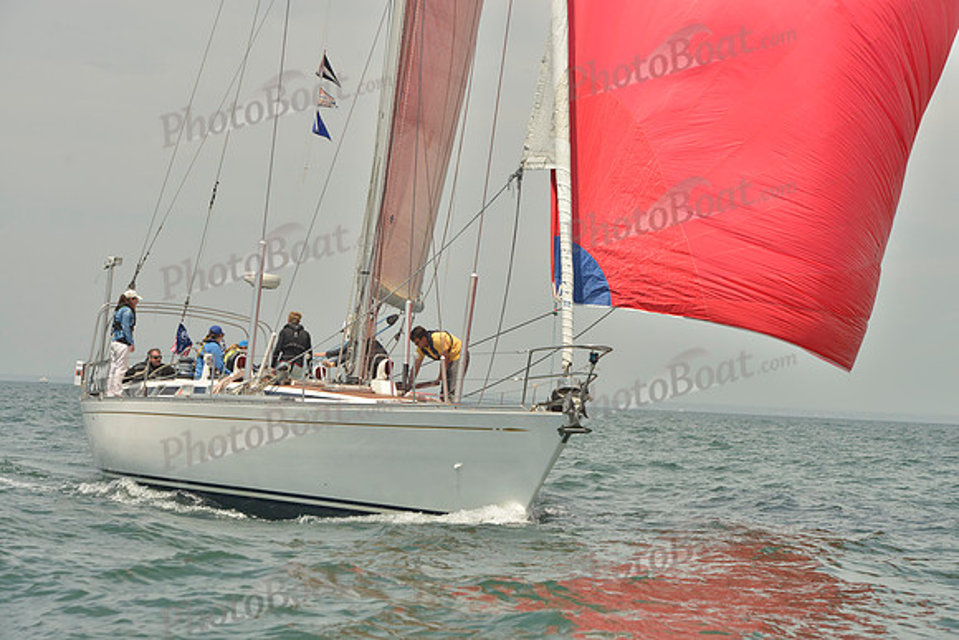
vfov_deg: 14.0
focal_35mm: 98
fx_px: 2611
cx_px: 480
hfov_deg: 20.8
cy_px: 320
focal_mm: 98
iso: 280
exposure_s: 1/1250
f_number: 9
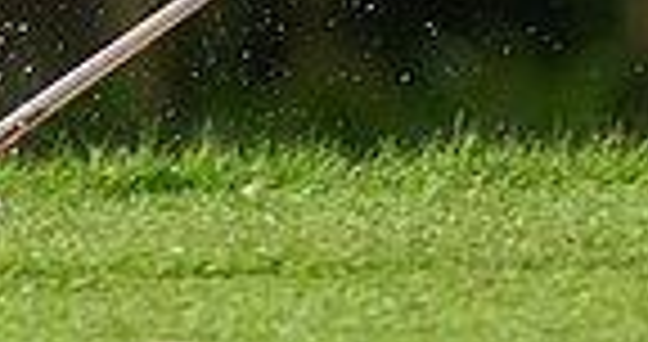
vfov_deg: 0.4
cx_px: -97
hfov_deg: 0.8
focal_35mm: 2737
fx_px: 46347
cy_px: -859
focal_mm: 300
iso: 400
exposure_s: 1/4000
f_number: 5.6
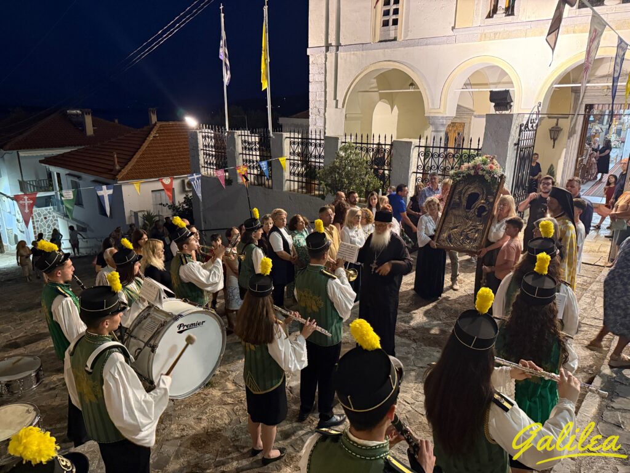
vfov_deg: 56.8
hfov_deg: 71.6
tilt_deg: -15.4
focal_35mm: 24
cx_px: 315
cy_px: 236
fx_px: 437
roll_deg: +0.0
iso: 800
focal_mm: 6.76
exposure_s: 1/33
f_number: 1.78
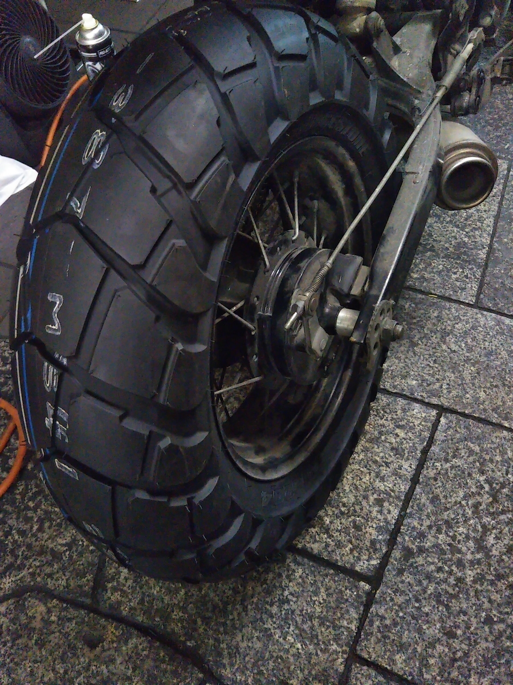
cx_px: 256
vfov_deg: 60.0
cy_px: 342
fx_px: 593
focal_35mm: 30
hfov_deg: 46.8
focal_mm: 4
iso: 836
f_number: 2.2
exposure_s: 1/23
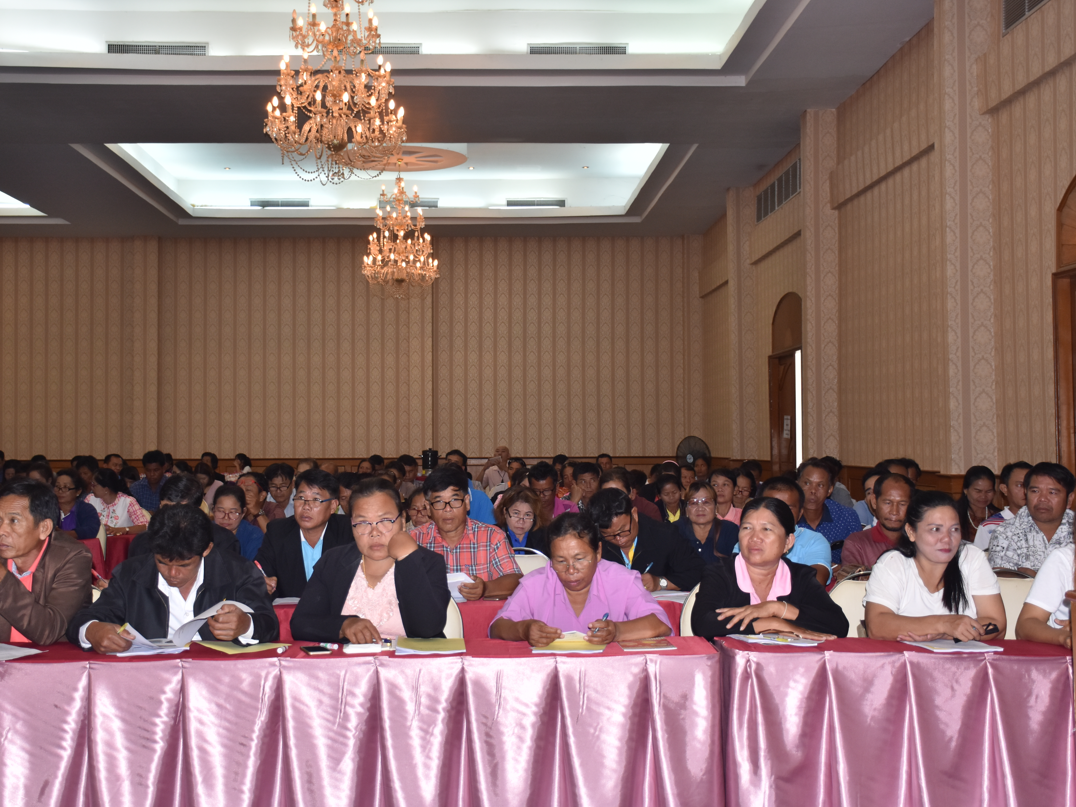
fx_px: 1385
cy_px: 399
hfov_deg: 42.5
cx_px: 511
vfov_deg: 32.5
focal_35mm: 45
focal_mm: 27
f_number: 4
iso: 400
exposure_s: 1/60
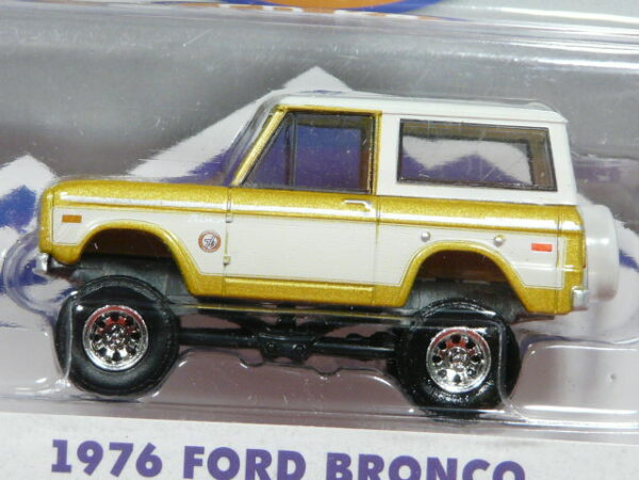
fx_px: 3212
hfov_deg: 11.4
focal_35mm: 174
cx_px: 320
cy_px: 240
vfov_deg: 8.5
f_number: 3.6
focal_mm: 18
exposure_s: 1/60
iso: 160
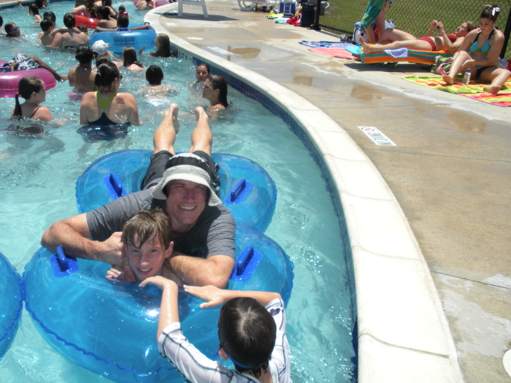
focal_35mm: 36
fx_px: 531
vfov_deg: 39.7
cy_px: 192
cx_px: 256
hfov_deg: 51.4
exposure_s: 1/830
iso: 64
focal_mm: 6.3
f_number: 3.5
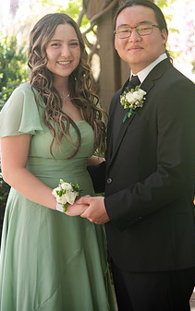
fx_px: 900
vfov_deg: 19.6
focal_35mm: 106
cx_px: 89
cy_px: 107
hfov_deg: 12.4
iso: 400
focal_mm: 78
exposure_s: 1/125
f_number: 4
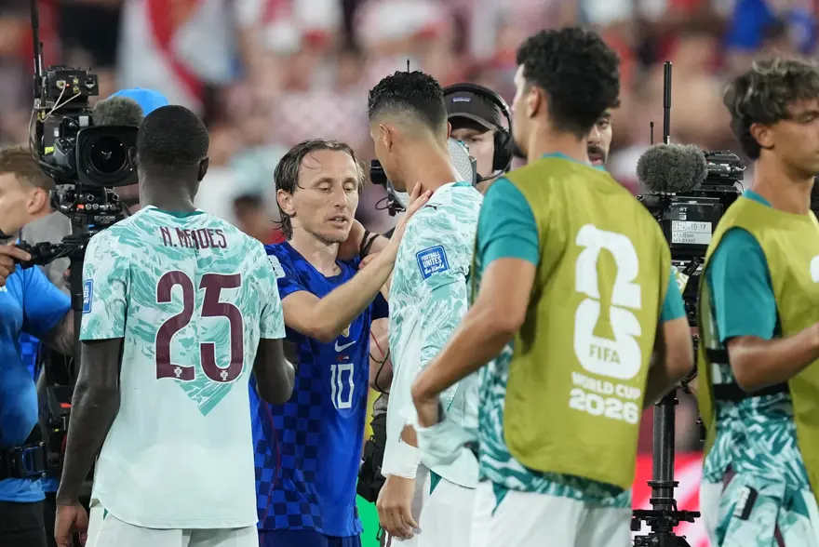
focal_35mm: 300
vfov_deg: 4.6
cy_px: 274
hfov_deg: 6.9
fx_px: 6829
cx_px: 410
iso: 2500
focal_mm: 300
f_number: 2.8
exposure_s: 1/1600
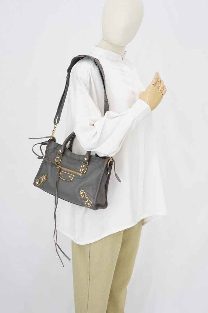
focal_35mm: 50
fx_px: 433
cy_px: 156
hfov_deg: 27.0
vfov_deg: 39.6
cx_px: 104
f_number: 6.3
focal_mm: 50
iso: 640
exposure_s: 1/8
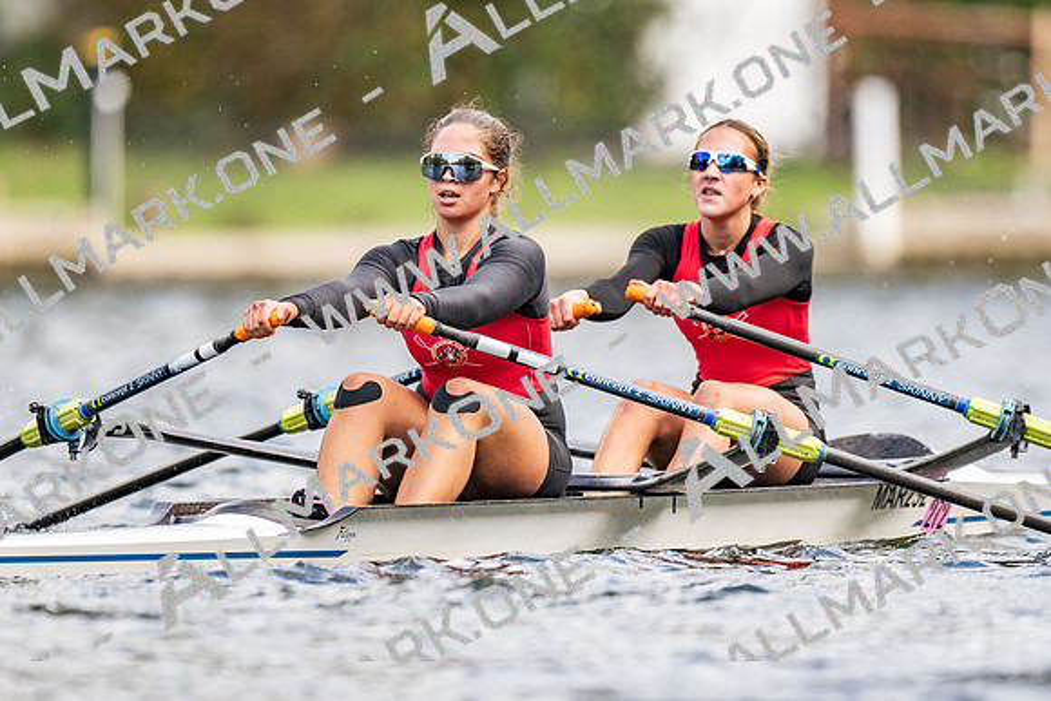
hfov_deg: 2.3
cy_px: 350
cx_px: 526
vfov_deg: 1.5
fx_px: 26293
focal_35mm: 900
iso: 560
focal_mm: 600
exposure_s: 1/2500
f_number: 4
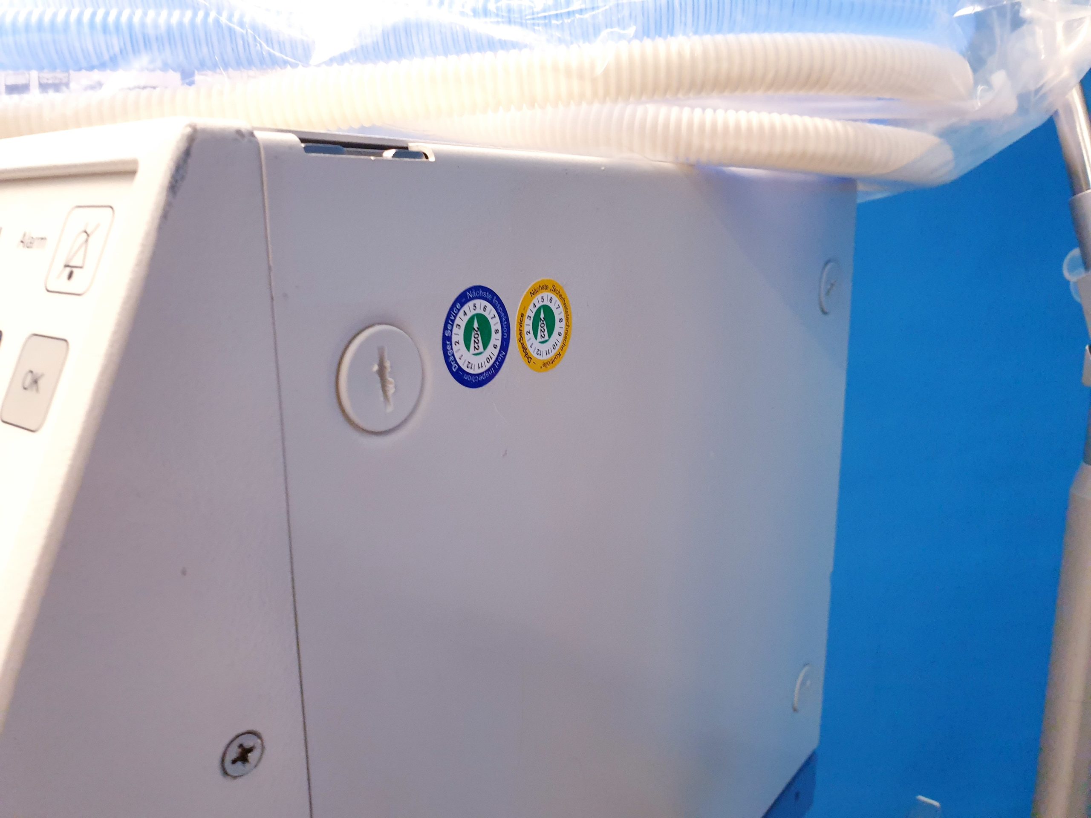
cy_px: 409
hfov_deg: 67.3
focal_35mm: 26
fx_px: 819
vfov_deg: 53.1
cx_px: 546
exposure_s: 1/50
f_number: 2.4
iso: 320
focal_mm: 4.3
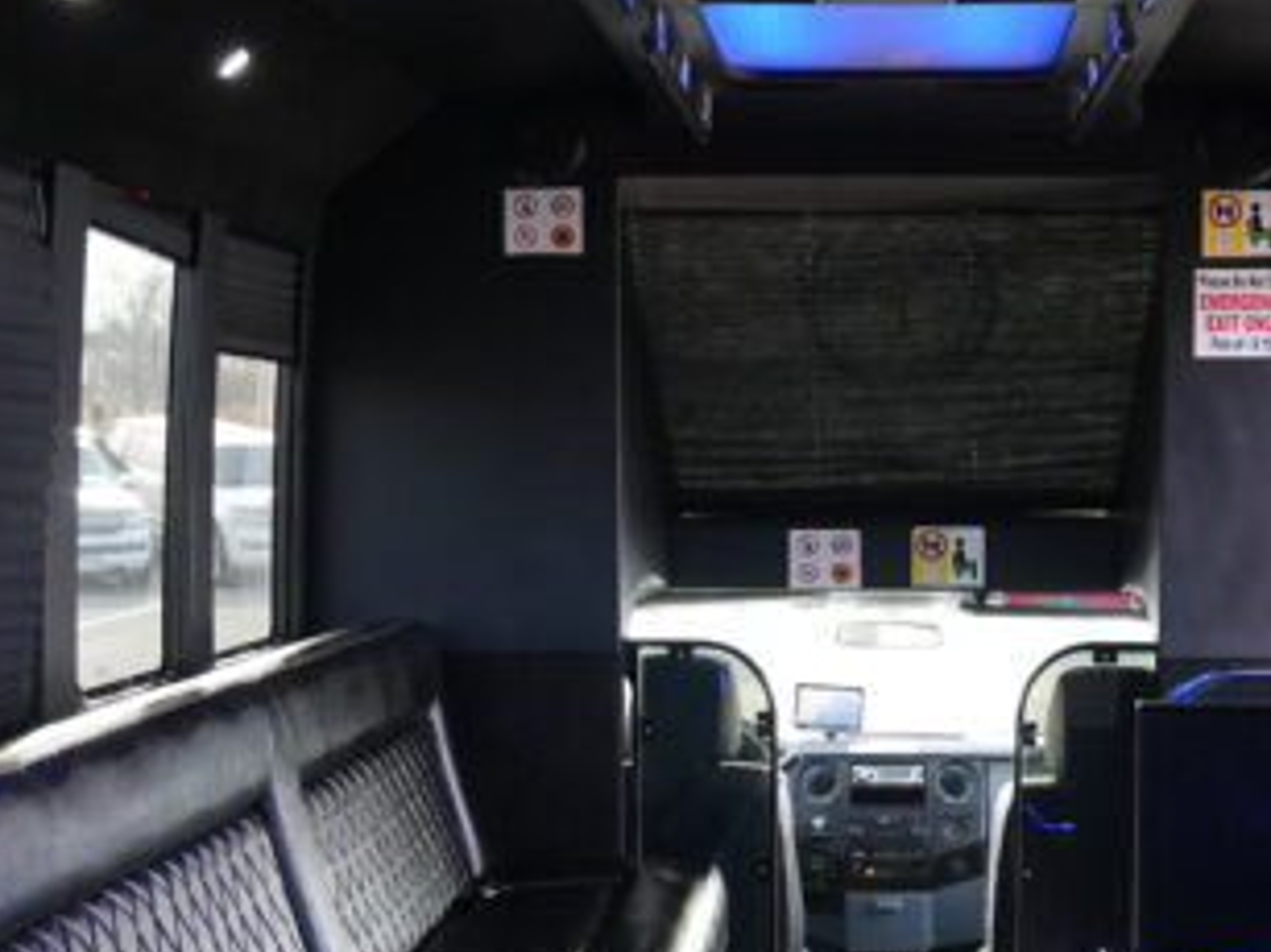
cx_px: 745
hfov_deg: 25.3
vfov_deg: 19.0
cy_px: 739
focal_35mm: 77
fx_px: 2826
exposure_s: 1/160
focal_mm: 24
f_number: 4
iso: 1000
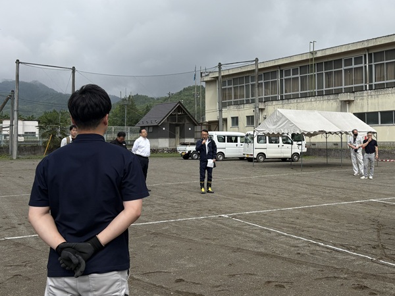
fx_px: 297
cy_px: 148
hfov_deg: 67.3
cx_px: 198
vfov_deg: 53.1
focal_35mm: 26
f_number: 1.6
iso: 50
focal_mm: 5.96
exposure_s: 1/4608
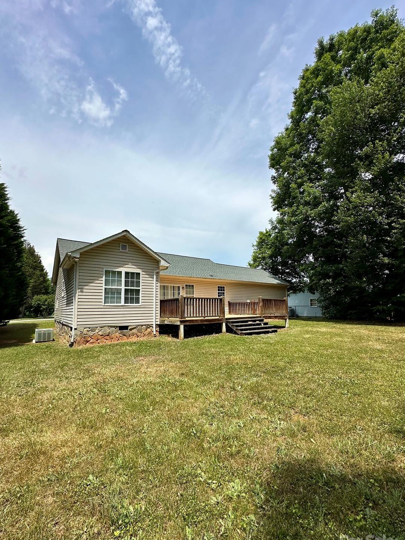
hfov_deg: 81.7
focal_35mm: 15
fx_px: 234
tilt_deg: +5.9
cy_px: 285
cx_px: 193
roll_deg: +0.3
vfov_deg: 98.1
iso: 50
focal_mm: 2.22
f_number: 2.2
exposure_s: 1/3401
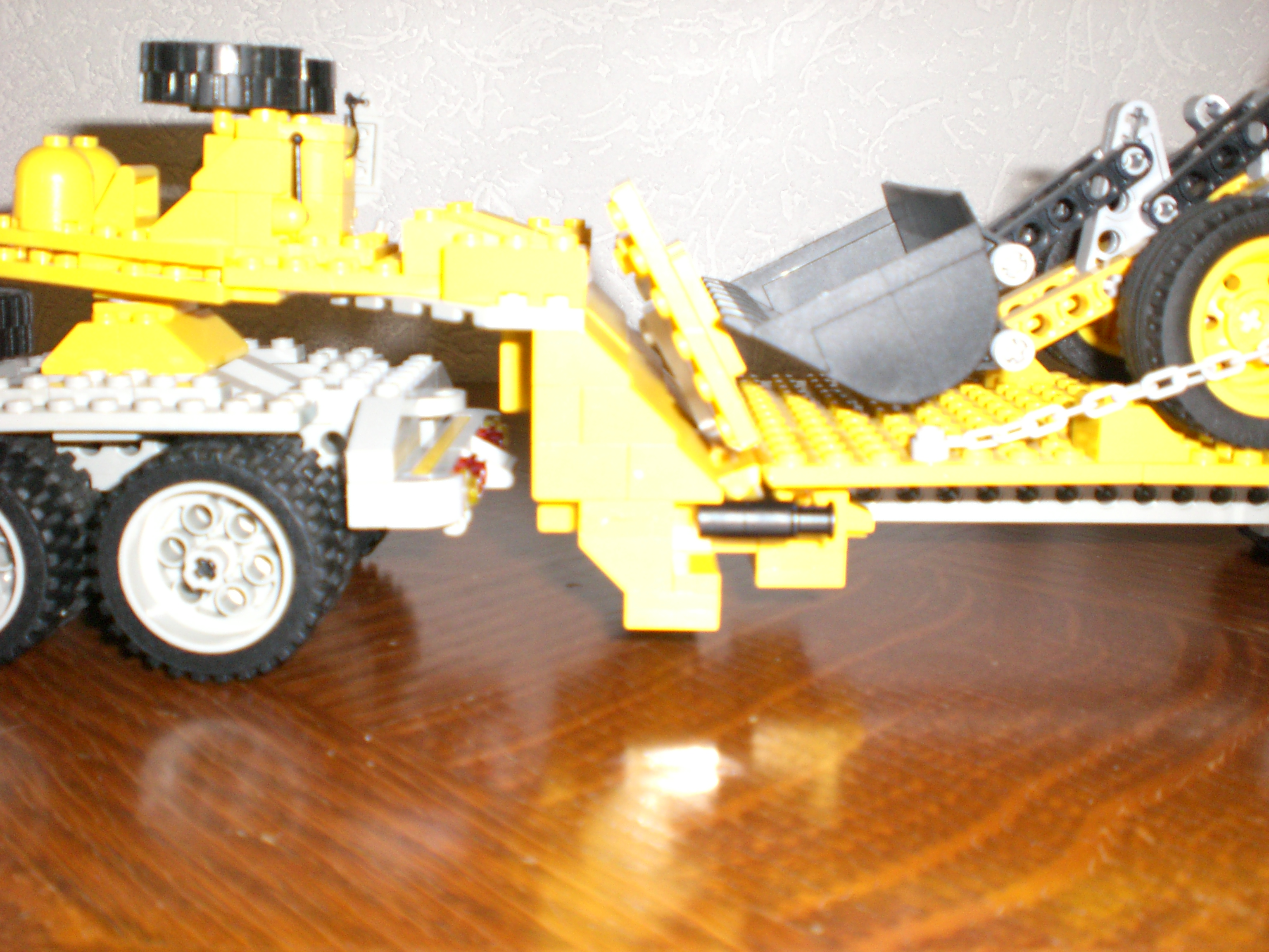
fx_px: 1393
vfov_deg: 37.7
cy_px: 476
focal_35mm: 38
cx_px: 634
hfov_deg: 49.0
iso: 200
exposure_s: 1/60
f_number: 3.1
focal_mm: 6.3
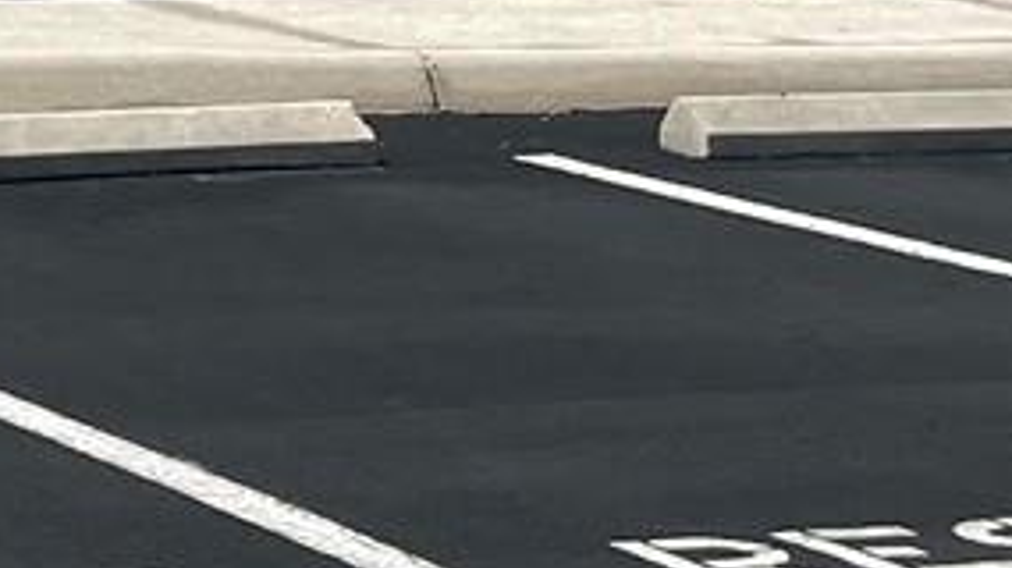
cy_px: -1100
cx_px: -838
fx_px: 4265
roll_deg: -0.5
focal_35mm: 159
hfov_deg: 12.3
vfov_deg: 6.9
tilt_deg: +10.5
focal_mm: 4.2
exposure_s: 1/5556
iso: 32
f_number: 1.6
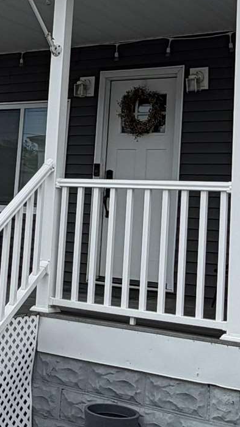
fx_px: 758
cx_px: 47
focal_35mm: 67
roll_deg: -3.6
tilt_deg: +7.0
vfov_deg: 31.1
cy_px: 128
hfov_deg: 17.8
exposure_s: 1/864
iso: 20
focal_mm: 2.22
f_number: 2.2
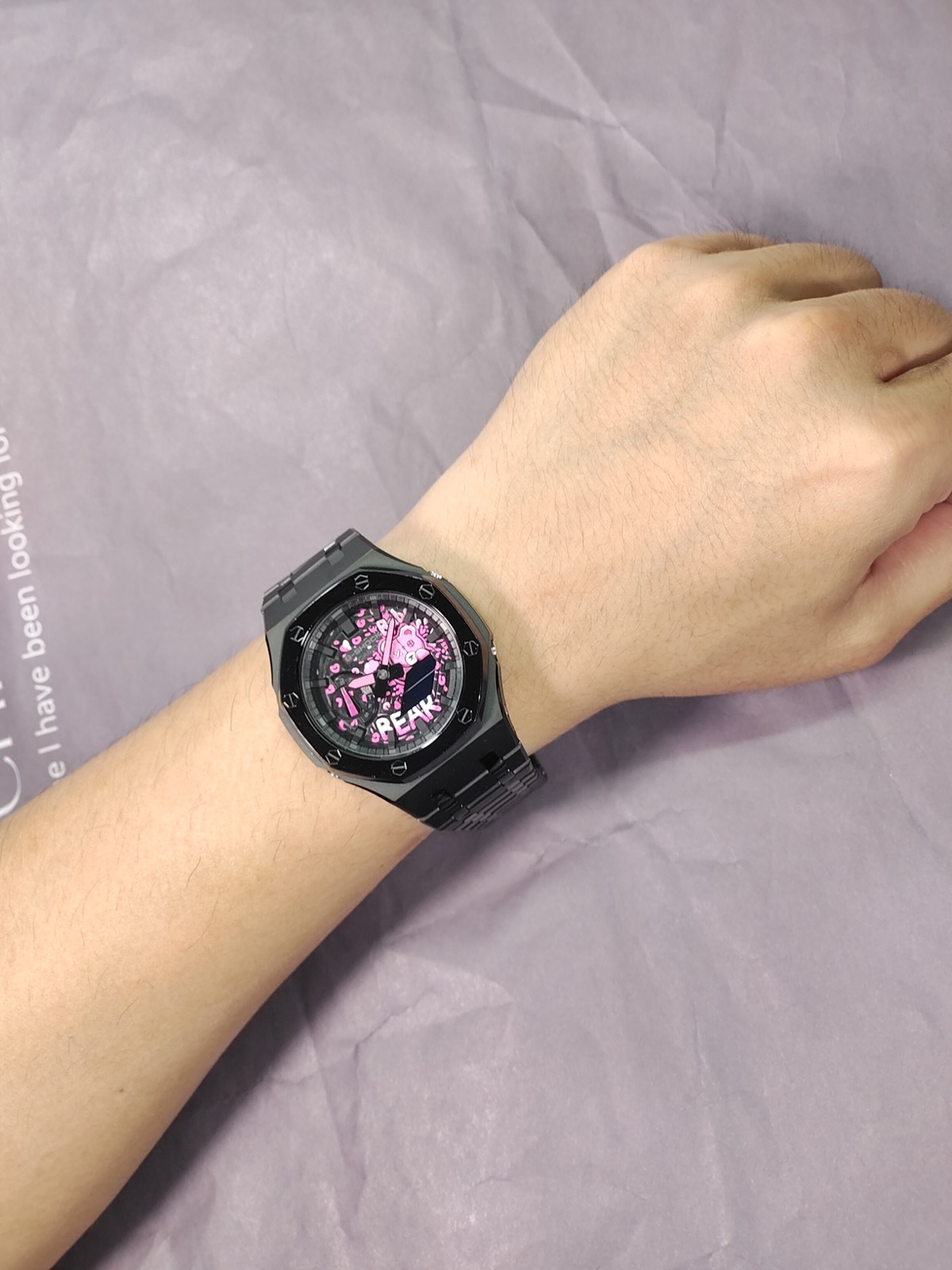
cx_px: 476
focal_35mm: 50
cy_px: 635
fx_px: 1833
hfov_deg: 29.1
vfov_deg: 38.2
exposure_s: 1/50
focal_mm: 7.55
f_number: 2.08
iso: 51
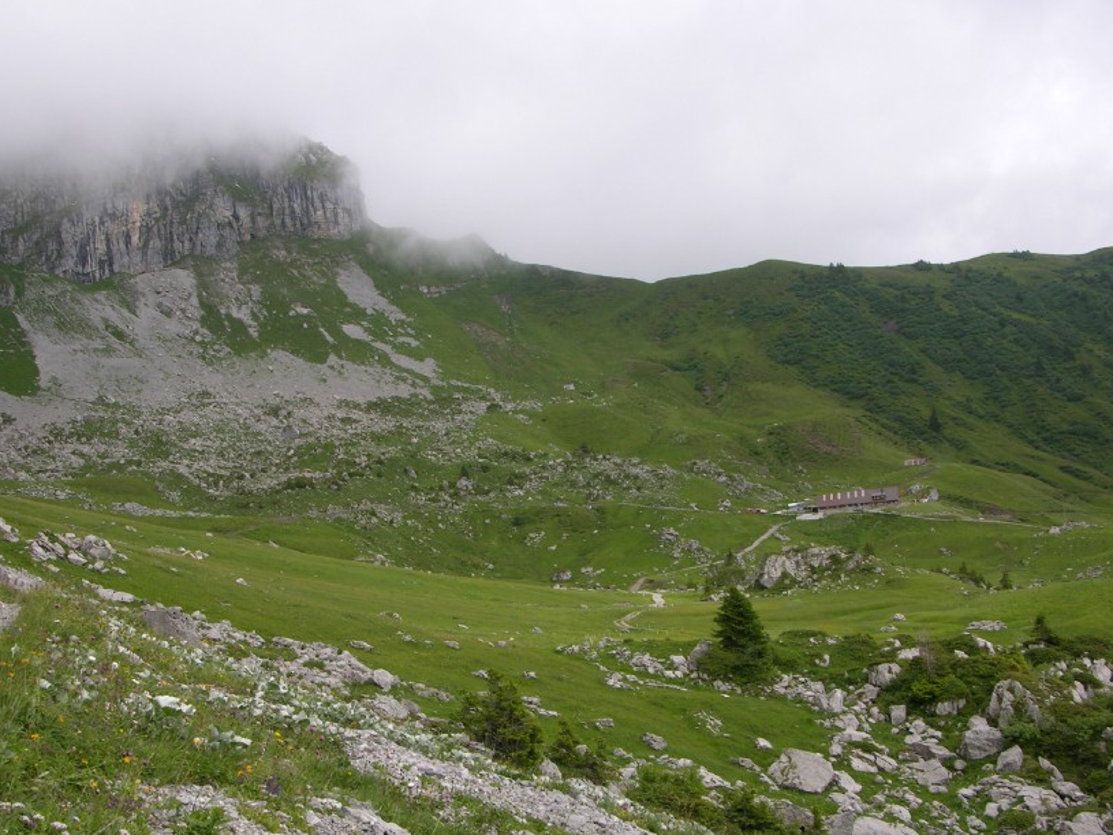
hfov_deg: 42.8
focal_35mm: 44
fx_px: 1415
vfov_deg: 32.8
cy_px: 503
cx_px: 462
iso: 50
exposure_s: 1/172
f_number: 5.6
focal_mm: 8.9
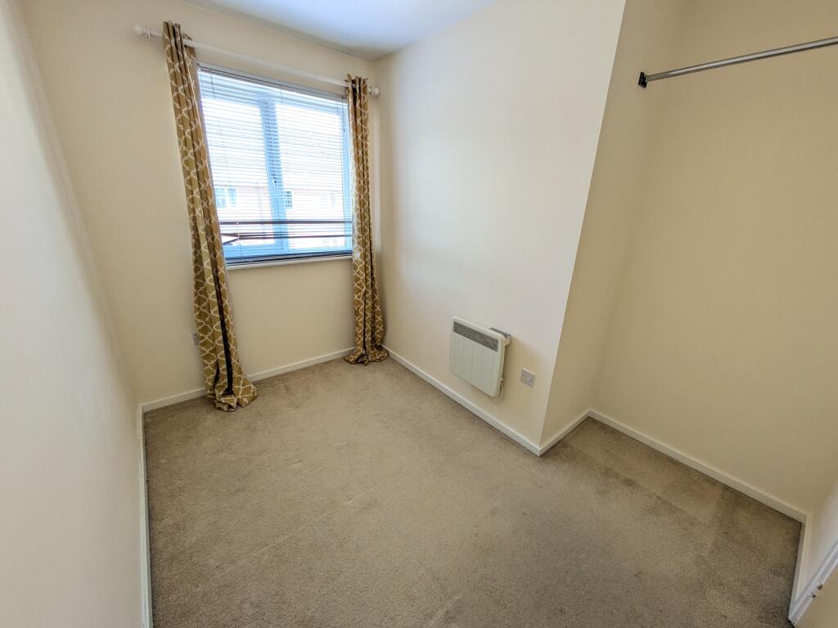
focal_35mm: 14
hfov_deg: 102.1
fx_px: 339
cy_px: 314
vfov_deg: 85.7
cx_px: 419
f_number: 2.2
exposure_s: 1/50
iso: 58
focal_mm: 1.83
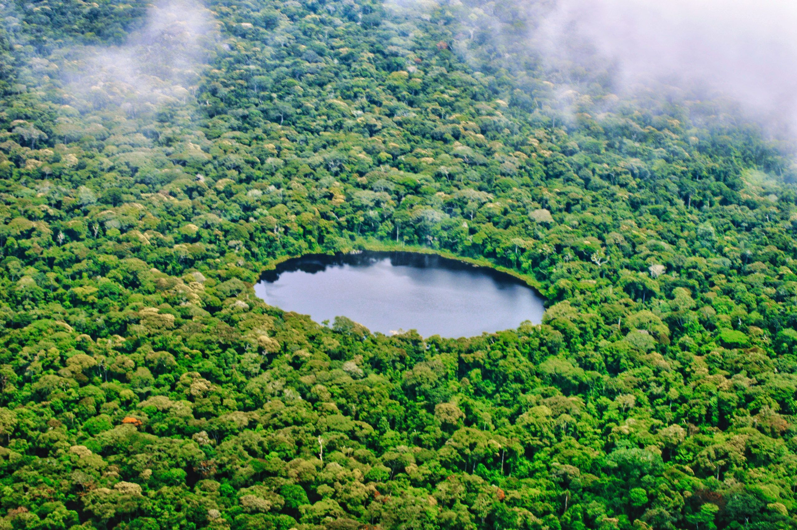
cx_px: 398
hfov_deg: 24.6
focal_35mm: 82
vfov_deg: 16.5
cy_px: 265
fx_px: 1825
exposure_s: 1/60
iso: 200
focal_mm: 55
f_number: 16
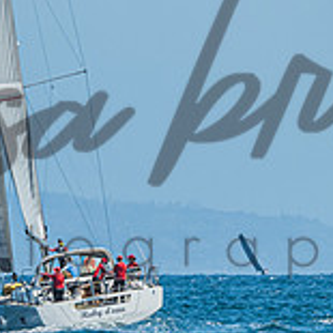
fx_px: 13093
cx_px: 478
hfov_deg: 1.5
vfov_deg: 1.5
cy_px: 185
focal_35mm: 1203
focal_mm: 300
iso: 320
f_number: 9
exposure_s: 1/640
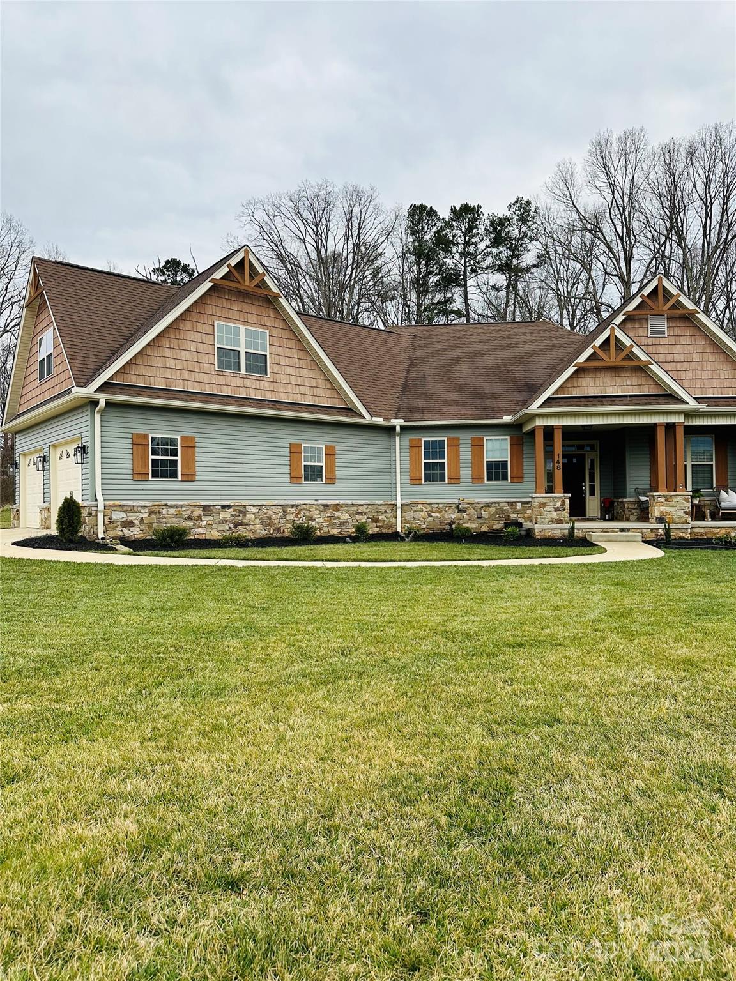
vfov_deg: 71.6
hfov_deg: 56.8
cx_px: 368
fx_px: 680
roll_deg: +1.4
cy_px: 490
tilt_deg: +1.6
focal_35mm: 24
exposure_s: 1/2469
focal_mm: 6.86
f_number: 1.78
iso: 80
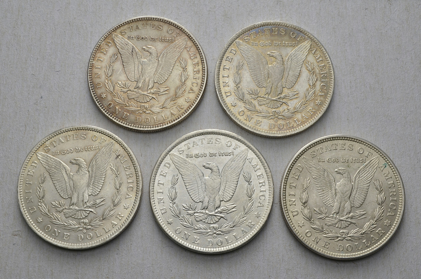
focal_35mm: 52
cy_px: 140
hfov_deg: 37.9
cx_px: 210
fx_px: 613
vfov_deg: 25.6
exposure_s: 1/250
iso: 400
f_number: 14
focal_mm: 35
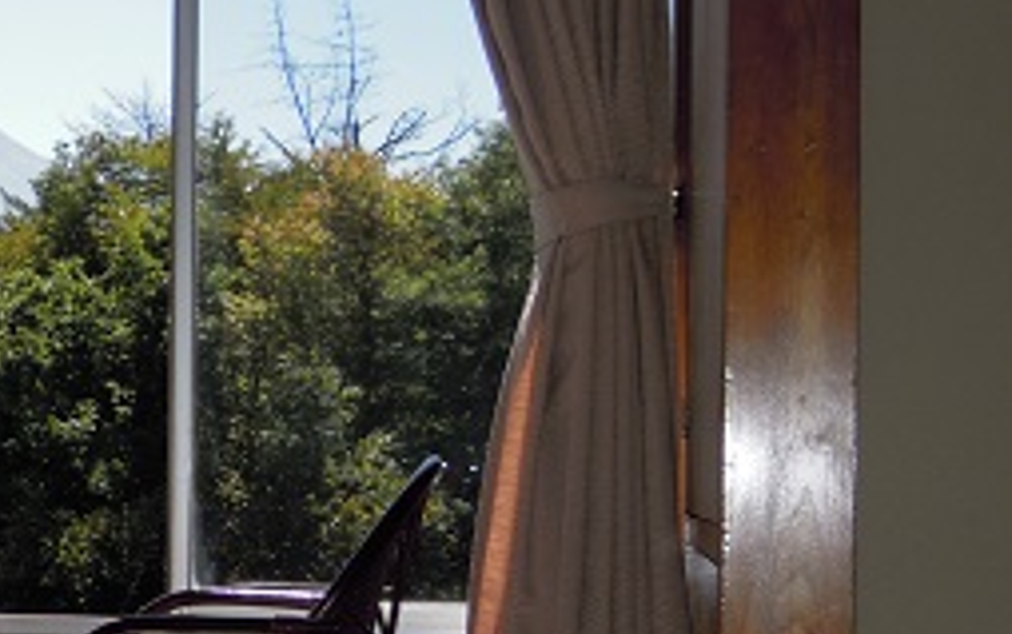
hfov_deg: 19.9
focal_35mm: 95
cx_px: -327
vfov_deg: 13.7
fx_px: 2621
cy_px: 451
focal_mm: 5.7
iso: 100
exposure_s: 1/1000
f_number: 2.8
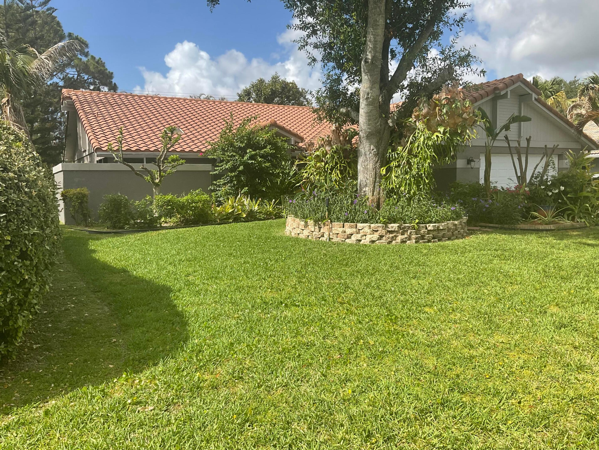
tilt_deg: -5.0
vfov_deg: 48.2
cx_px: 300
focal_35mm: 29
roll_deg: +0.7
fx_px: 502
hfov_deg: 61.7
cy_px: 225
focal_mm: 3
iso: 16
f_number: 1.8
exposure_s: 1/1577
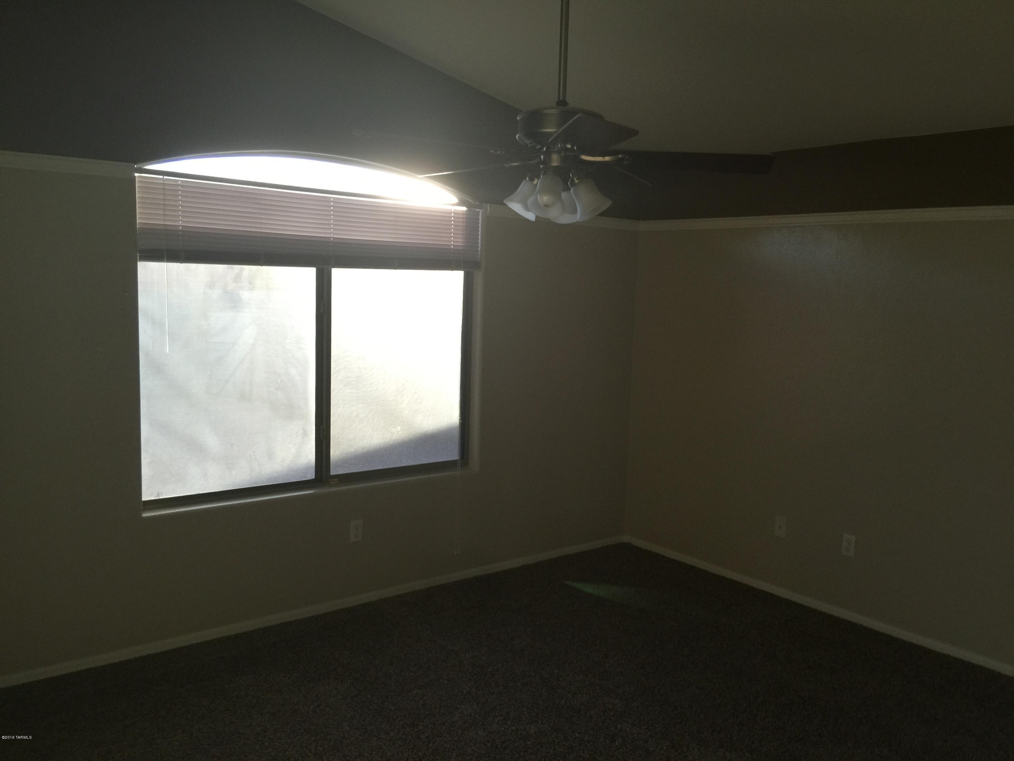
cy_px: 380
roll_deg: -1.9
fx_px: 849
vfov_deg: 48.2
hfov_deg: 61.7
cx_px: 507
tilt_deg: -6.7
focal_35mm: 29
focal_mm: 4.15
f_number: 2.2
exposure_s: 1/30
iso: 40
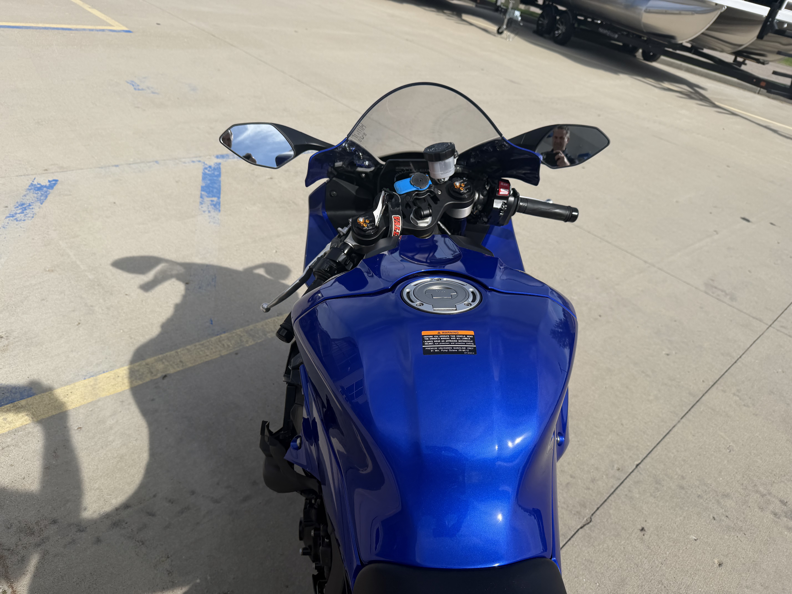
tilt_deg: -33.9
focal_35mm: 24
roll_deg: -9.2
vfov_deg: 56.8
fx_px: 549
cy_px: 297
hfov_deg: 71.6
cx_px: 396
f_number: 1.78
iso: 80
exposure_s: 1/4405
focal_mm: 6.76
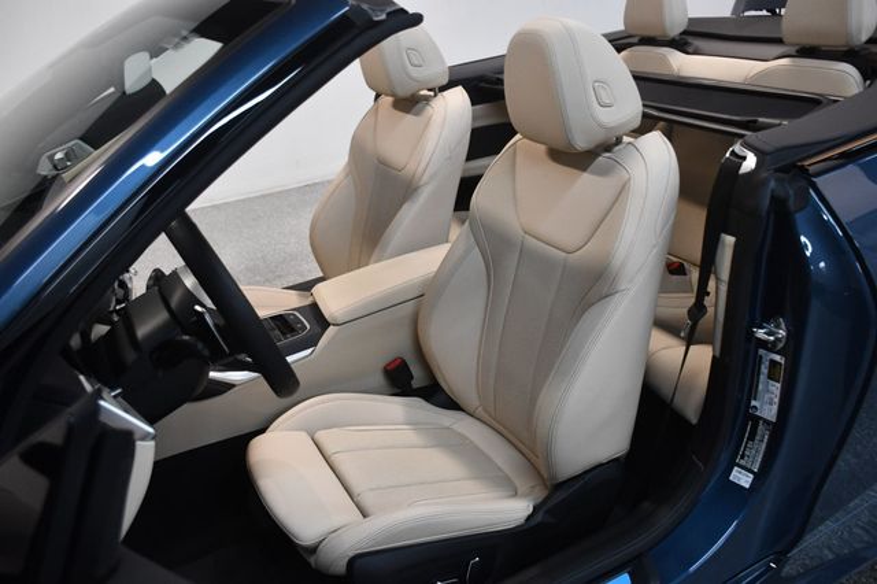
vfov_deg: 39.9
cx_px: 438
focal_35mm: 33
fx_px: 803
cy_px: 292
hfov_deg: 57.2
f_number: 3.5
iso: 1600
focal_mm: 22
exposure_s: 1/125
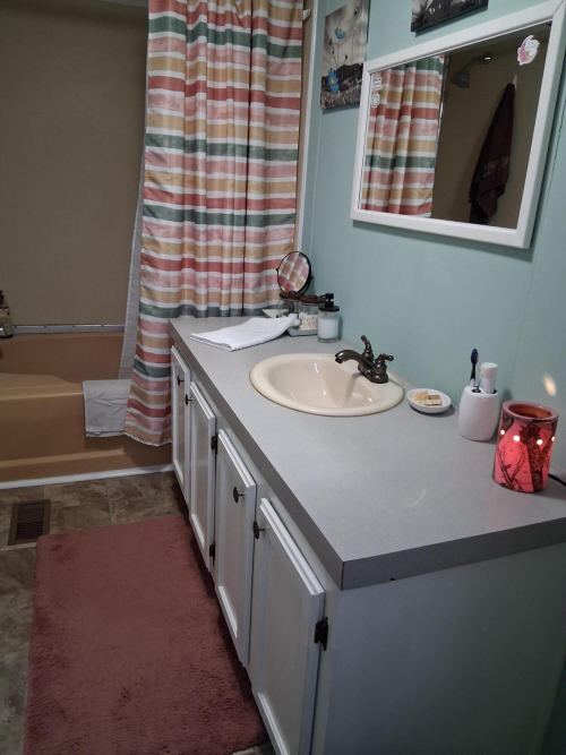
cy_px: 378
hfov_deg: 53.0
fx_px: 567
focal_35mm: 26
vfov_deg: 67.3
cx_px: 283
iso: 320
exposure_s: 1/60
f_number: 1.8
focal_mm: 3.98
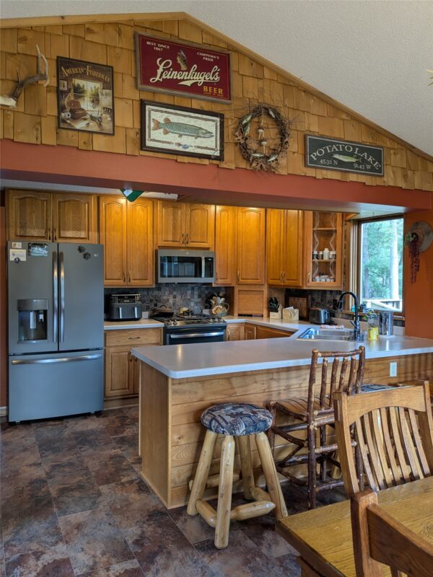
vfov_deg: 65.3
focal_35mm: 27
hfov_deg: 51.4
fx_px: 450
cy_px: 288
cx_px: 216
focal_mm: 4.38
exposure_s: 1/40
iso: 48
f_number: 1.73
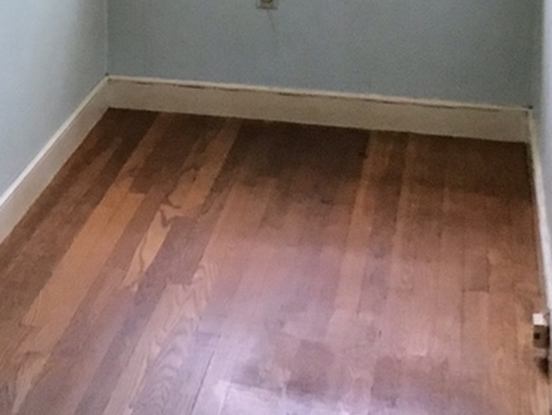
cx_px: -43
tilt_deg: -10.7
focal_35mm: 86
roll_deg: +3.2
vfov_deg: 16.7
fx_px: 1372
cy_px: -40
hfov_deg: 21.6
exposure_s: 1/30
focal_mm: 3.3
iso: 125
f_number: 2.4
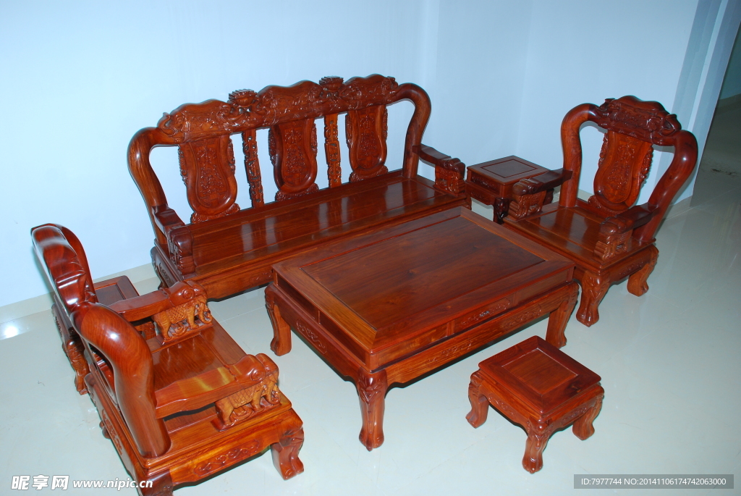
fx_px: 618
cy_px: 248
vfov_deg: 43.7
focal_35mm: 30
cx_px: 370
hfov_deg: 61.9
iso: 320
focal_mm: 20
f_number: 5.6
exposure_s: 1/50
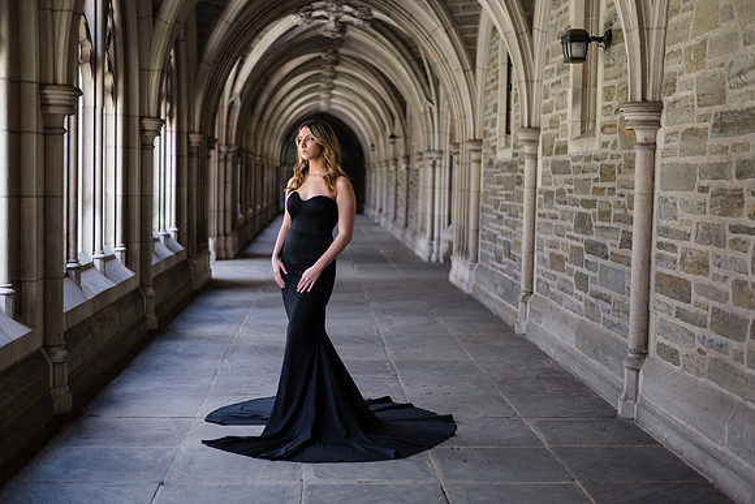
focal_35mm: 50
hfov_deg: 39.6
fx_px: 1049
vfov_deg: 27.0
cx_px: 378
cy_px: 252
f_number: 1.8
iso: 125
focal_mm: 50
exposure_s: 1/200
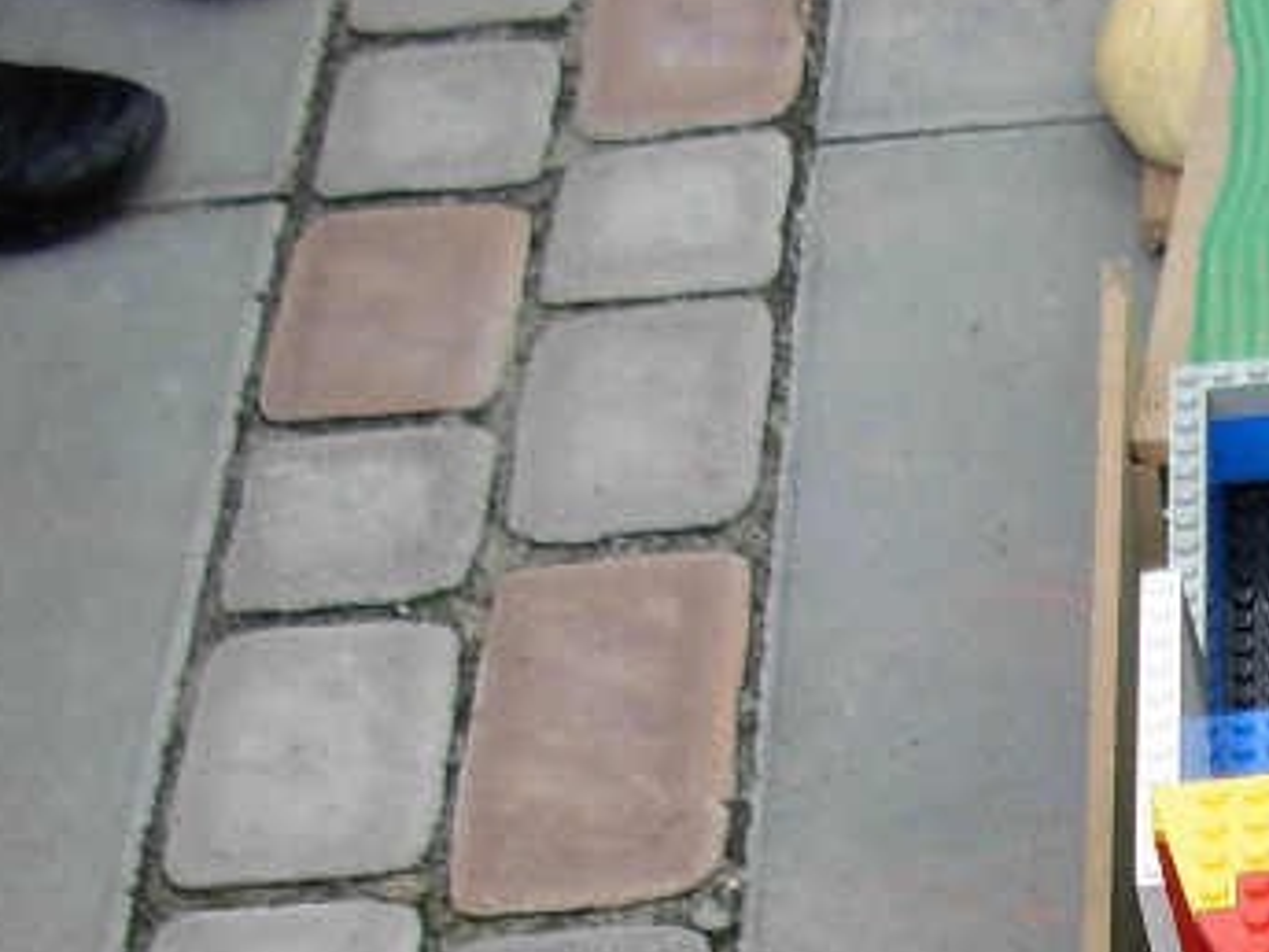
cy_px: 1336
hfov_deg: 16.5
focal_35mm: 113
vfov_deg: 12.6
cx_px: 1627
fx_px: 4143
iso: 79
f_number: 2.9
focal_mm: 6.3
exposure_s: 1/235
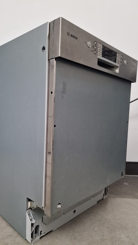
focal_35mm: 26
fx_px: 169
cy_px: 126
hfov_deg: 44.2
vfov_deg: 71.9
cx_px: 55
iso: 1000
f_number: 1.8
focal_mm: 6.4
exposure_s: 1/100
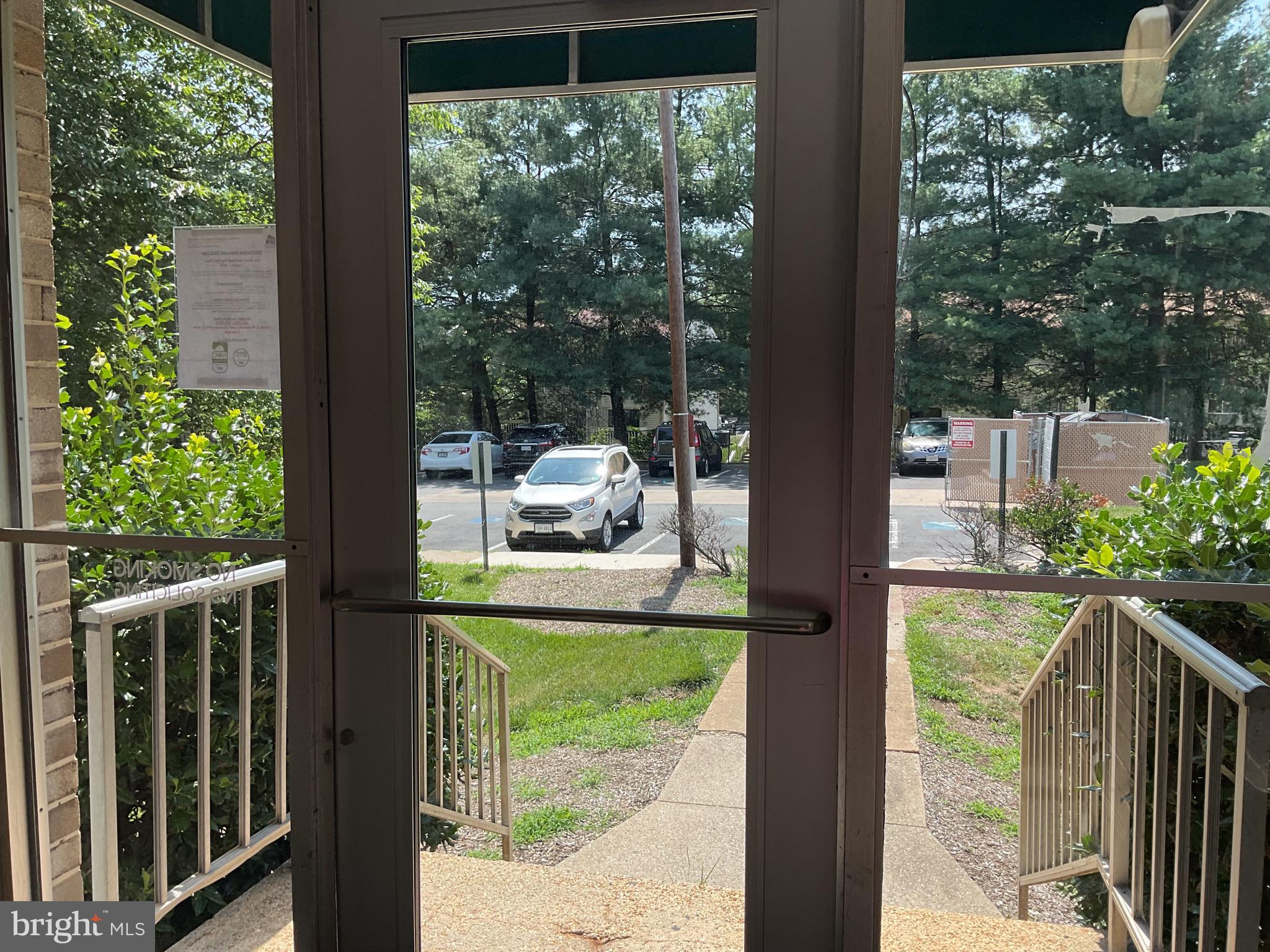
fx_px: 1064
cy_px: 476
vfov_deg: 48.2
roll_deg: +0.0
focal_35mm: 29
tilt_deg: -6.7
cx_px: 635
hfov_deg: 61.7
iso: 16
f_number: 1.8
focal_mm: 3
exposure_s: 1/482
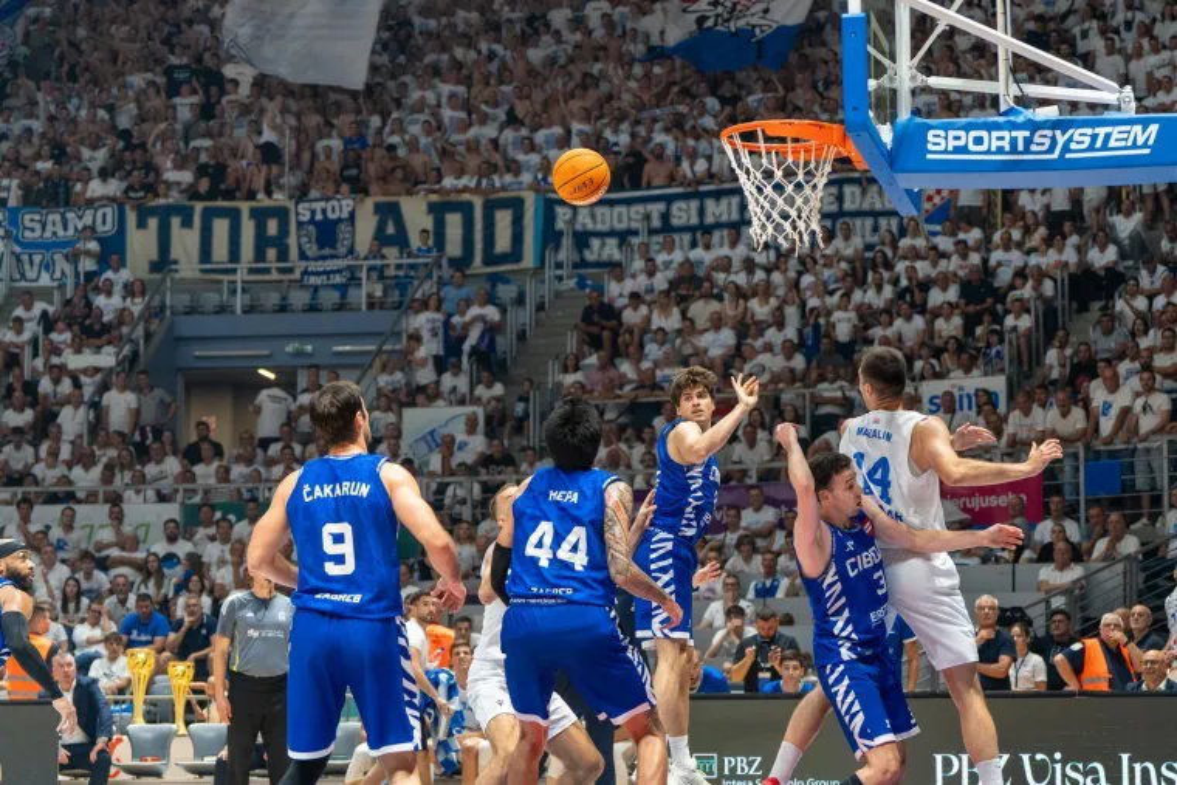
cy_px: 392
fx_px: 2289
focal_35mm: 70
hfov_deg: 28.8
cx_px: 588
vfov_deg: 19.5
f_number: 2.8
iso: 2000
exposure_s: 1/800
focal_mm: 70
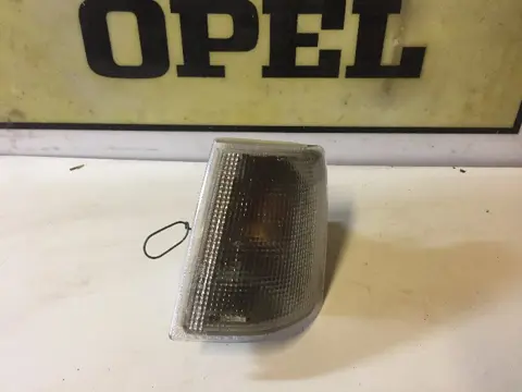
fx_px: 437
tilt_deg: -38.3
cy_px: 196
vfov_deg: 48.2
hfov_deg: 61.7
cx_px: 261
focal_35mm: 29
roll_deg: -3.2
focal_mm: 4.15
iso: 200
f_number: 2.2
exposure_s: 1/33
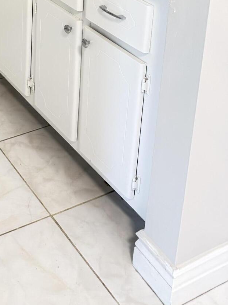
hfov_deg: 23.1
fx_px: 509
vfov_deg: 28.8
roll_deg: +2.6
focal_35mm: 58
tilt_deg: -16.4
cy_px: -60
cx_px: -46
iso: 400
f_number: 1.78
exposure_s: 1/60
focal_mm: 6.76
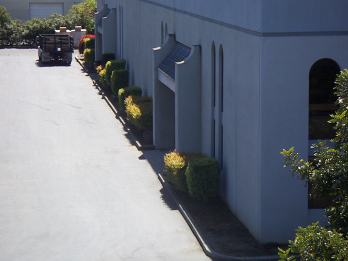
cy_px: 122
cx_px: 161
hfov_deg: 15.9
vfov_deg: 12.0
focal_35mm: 124
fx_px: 1247
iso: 50
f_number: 3.7
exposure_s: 1/400
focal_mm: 14.1
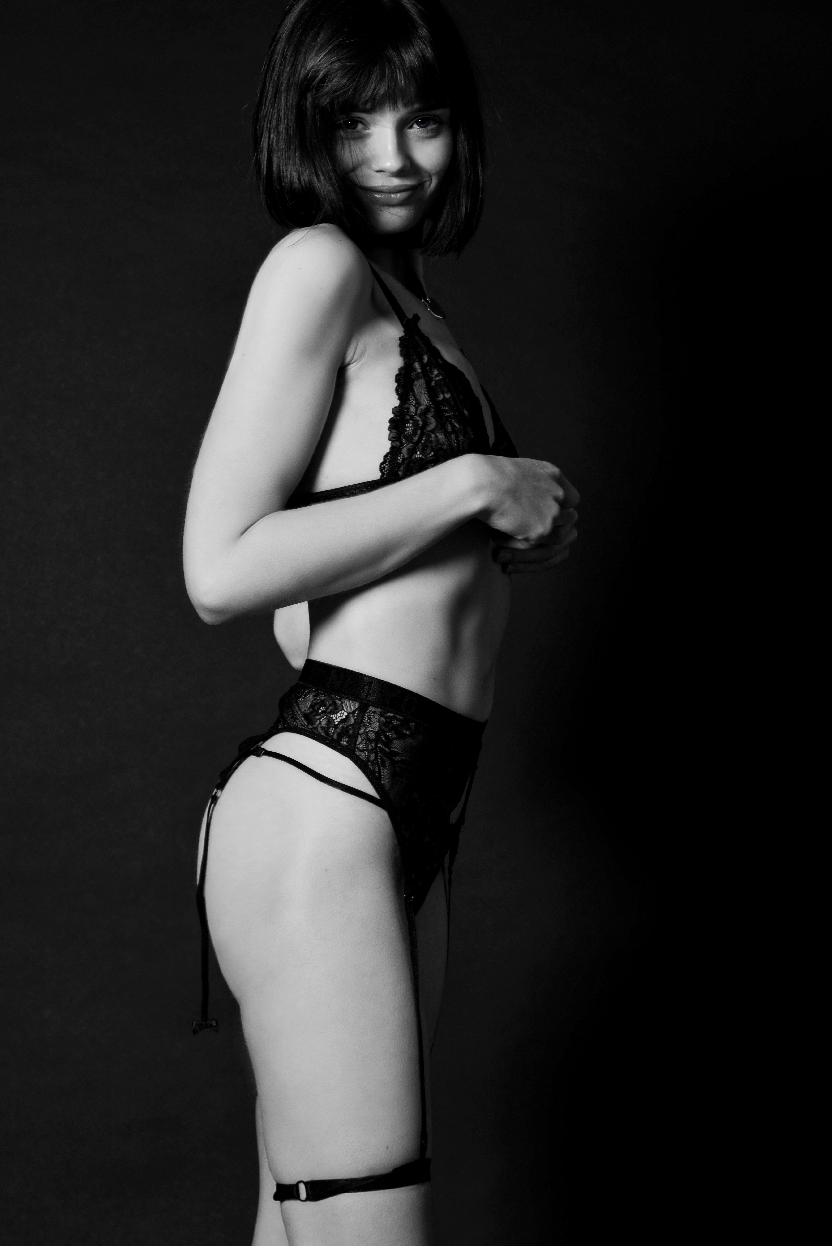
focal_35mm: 88
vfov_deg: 23.1
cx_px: 369
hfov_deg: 15.5
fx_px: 3048
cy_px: 616
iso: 125
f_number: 6.3
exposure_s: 1/100
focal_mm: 78
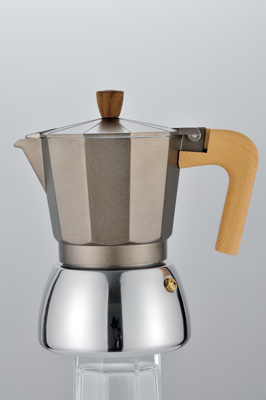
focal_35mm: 105
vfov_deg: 19.5
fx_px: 1165
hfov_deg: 13.0
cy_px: 200
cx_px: 133
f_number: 22
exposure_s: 1/125
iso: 200
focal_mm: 105
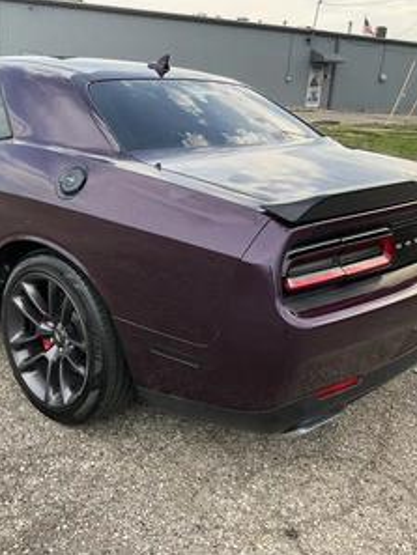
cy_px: 277
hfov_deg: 36.4
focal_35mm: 39
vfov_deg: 47.8
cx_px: 133
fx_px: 626
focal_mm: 3
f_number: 1.8
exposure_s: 1/355
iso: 25
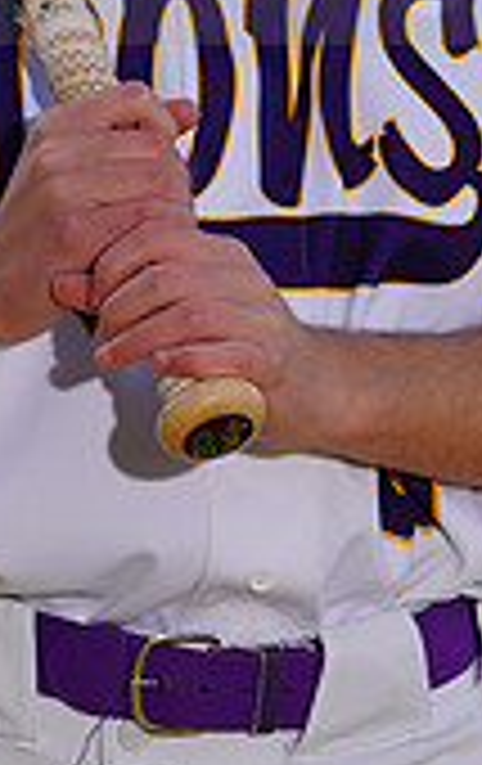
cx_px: 304
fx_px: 15161
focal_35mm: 725
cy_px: -99
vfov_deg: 2.9
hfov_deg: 1.8
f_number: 8
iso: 100
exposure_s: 1/250
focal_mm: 209
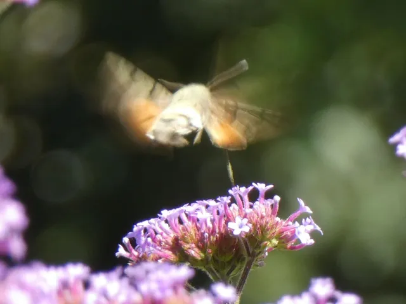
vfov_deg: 3.4
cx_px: 203
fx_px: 5161
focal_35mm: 440
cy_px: 152
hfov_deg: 4.5
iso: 160
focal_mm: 78.8
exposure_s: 1/100
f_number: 5.6
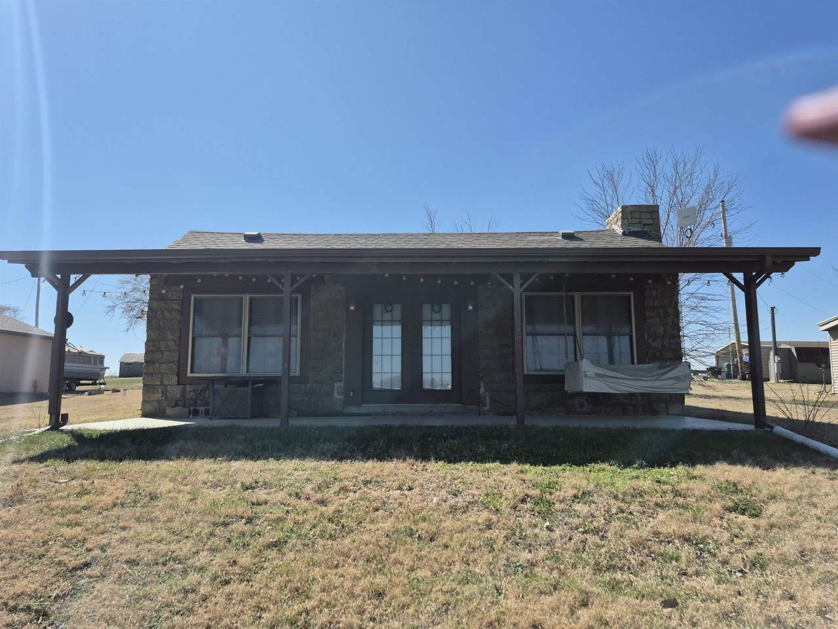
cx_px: 419
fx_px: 557
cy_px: 314
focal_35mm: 23
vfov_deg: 58.9
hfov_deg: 73.9
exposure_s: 1/1916
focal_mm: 5.4
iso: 25
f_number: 1.8
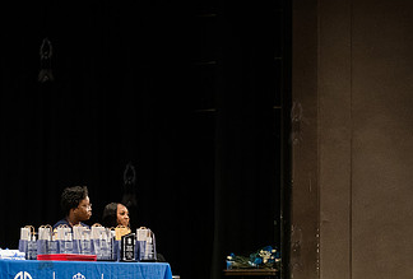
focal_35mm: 98
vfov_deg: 14.0
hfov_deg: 20.6
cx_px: 314
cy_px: 238
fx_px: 1129
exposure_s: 1/200
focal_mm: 52
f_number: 4
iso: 5000
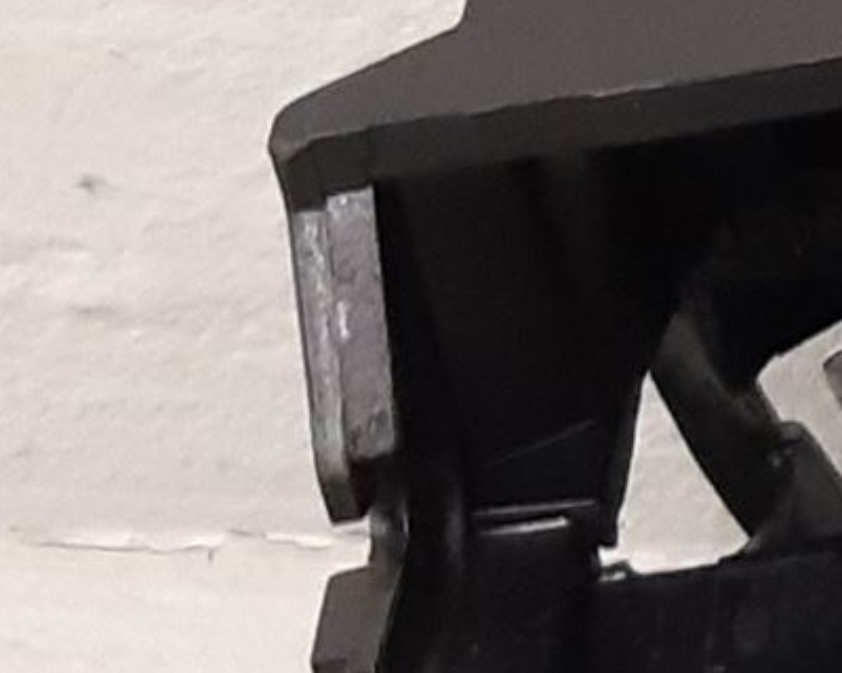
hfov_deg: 12.5
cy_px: 212
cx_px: 1825
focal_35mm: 130
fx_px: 3240
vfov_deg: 11.9
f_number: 1.7
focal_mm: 3.93
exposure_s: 1/33
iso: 250
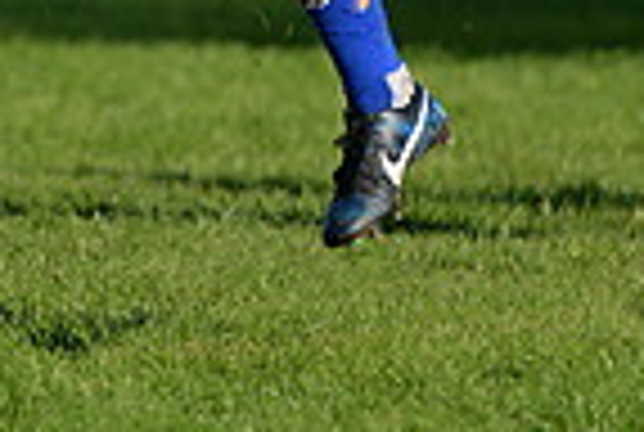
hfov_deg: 1.9
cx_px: -18
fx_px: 19611
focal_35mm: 1094
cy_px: -389
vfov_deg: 1.3
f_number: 4
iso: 320
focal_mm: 270
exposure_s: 1/1250
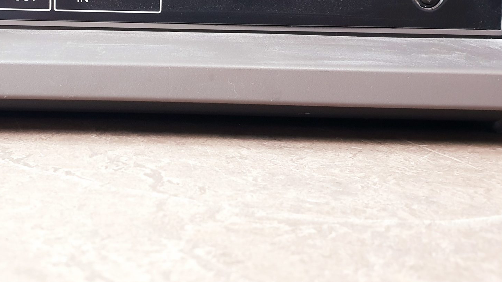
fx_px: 666
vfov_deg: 23.3
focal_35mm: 50
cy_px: 27
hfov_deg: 40.5
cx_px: 146
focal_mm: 4.3
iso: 320
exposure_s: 1/20
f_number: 2.4
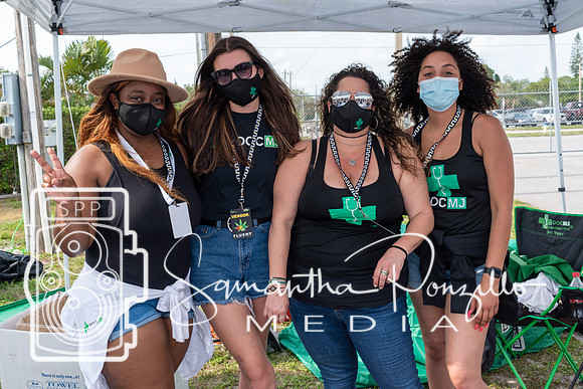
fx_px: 607
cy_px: 194
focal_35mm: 38
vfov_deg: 35.5
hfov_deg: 51.3
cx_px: 292
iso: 200
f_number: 8
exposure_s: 1/250
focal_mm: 25
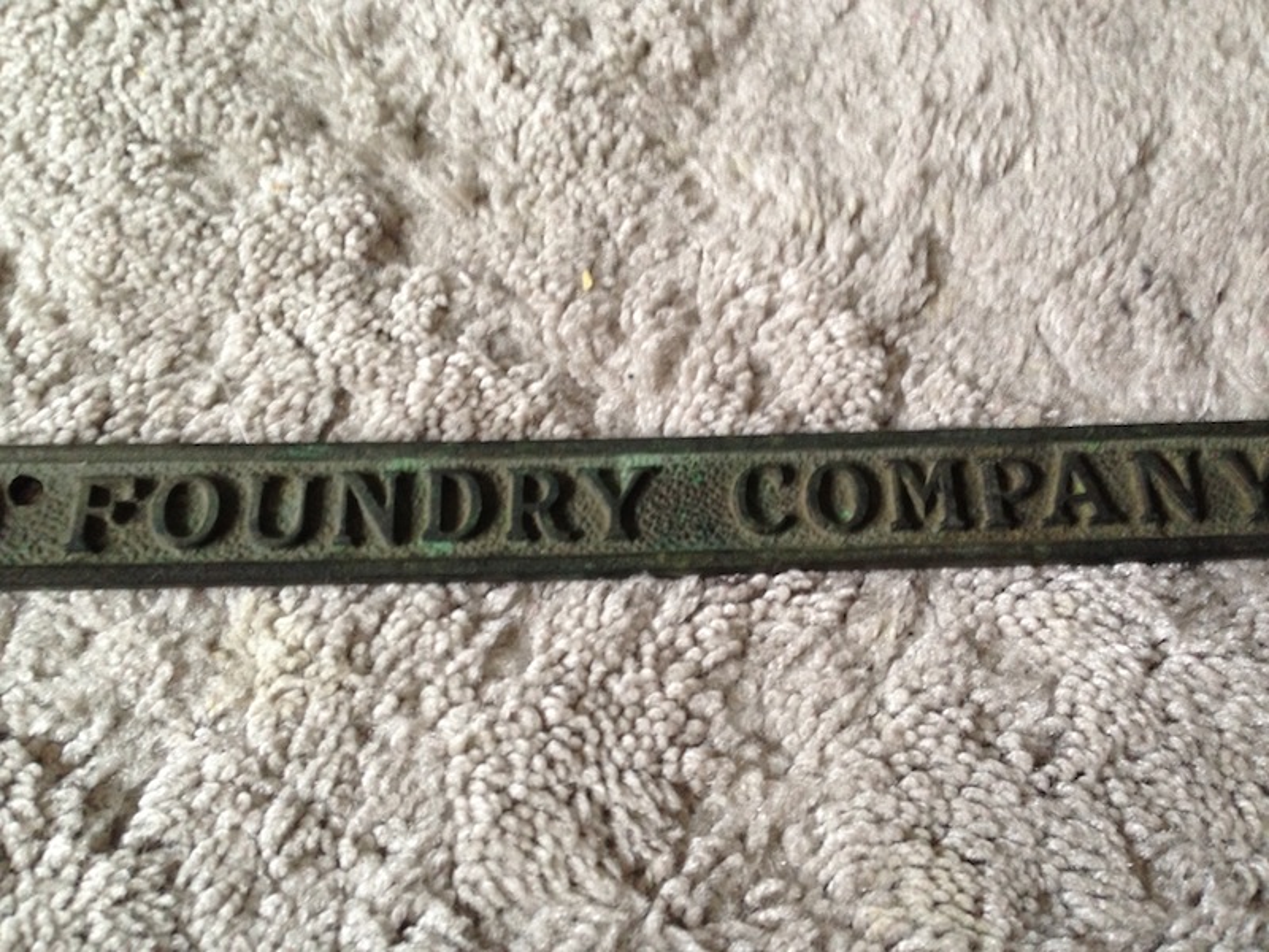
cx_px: 634
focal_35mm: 33
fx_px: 1210
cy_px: 476
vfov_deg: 42.9
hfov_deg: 55.4
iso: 160
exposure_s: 1/20
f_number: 2.4
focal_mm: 4.12
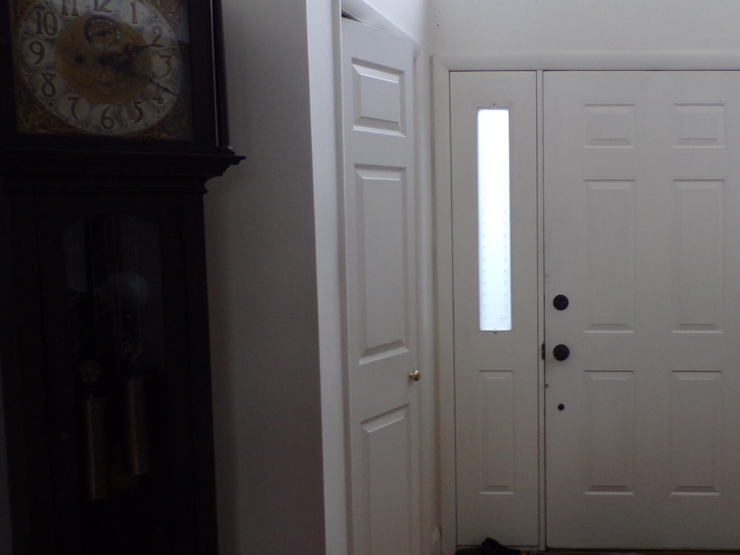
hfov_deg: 41.0
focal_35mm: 44
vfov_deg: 32.9
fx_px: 941
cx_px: 602
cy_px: 287
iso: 100
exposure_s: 1/52
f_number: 3
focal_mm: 4.3
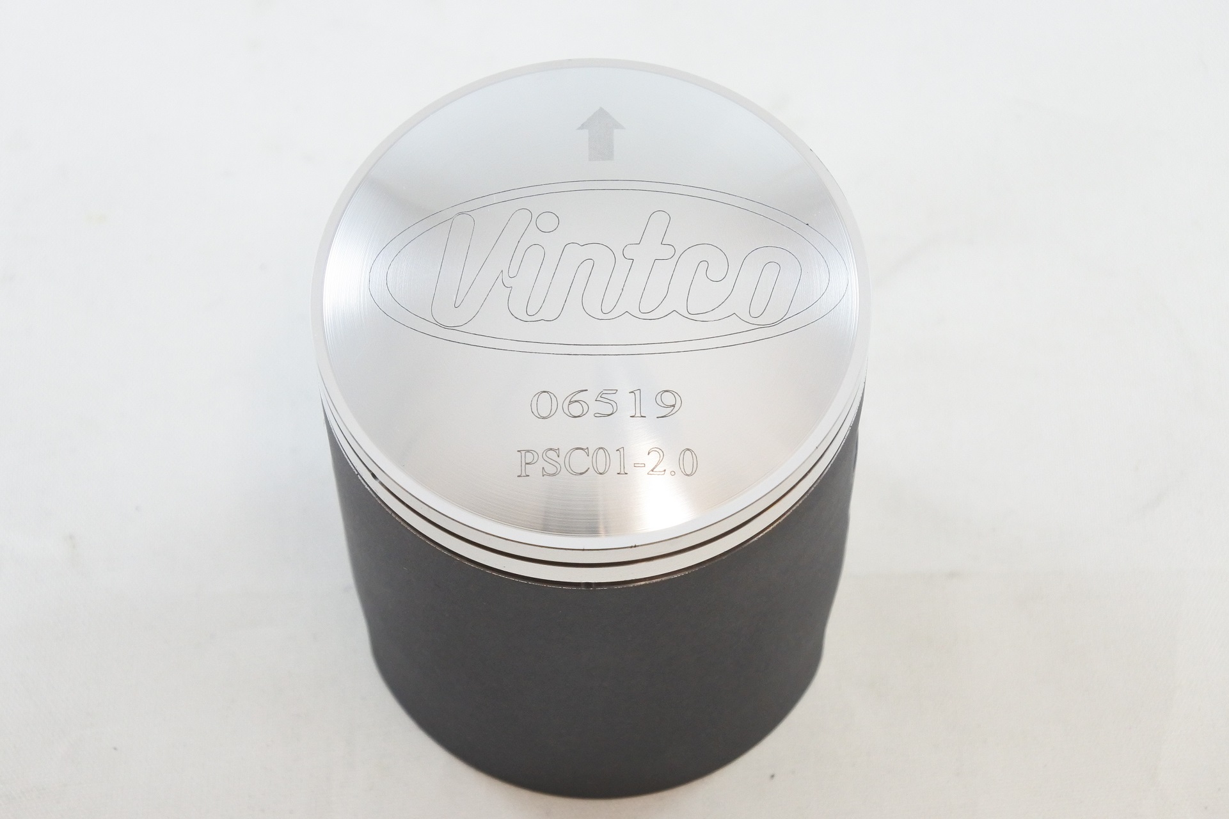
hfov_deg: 26.7
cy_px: 410
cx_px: 614
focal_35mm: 76
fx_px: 2594
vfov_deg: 17.9
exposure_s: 1/100
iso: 800
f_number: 5.6
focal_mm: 28.5
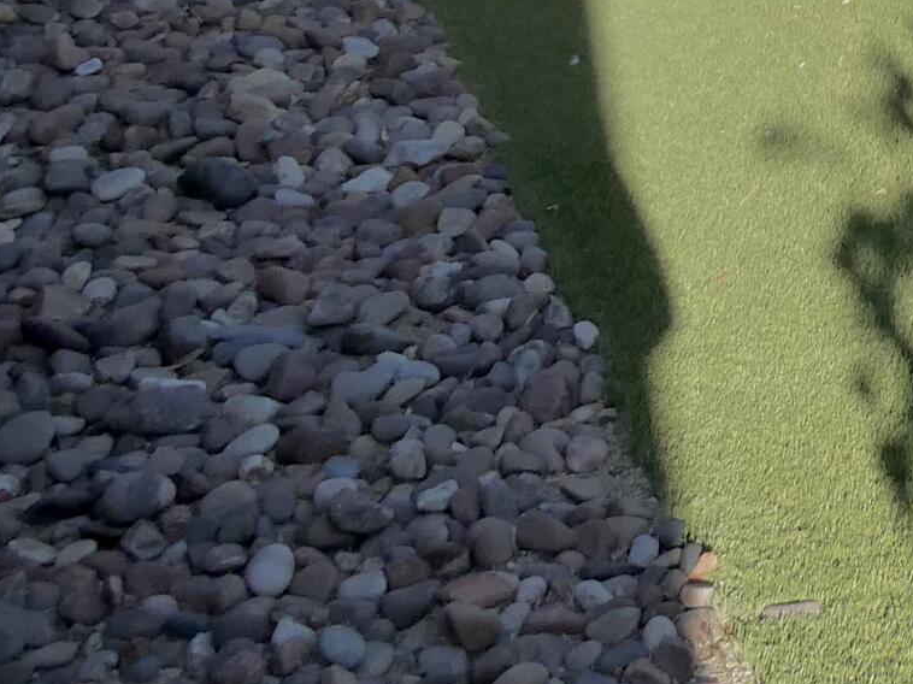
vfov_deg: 14.5
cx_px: 1338
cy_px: -353
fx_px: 2505
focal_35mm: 95
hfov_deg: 18.5
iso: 80
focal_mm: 4.3
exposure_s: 1/500
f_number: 3.3
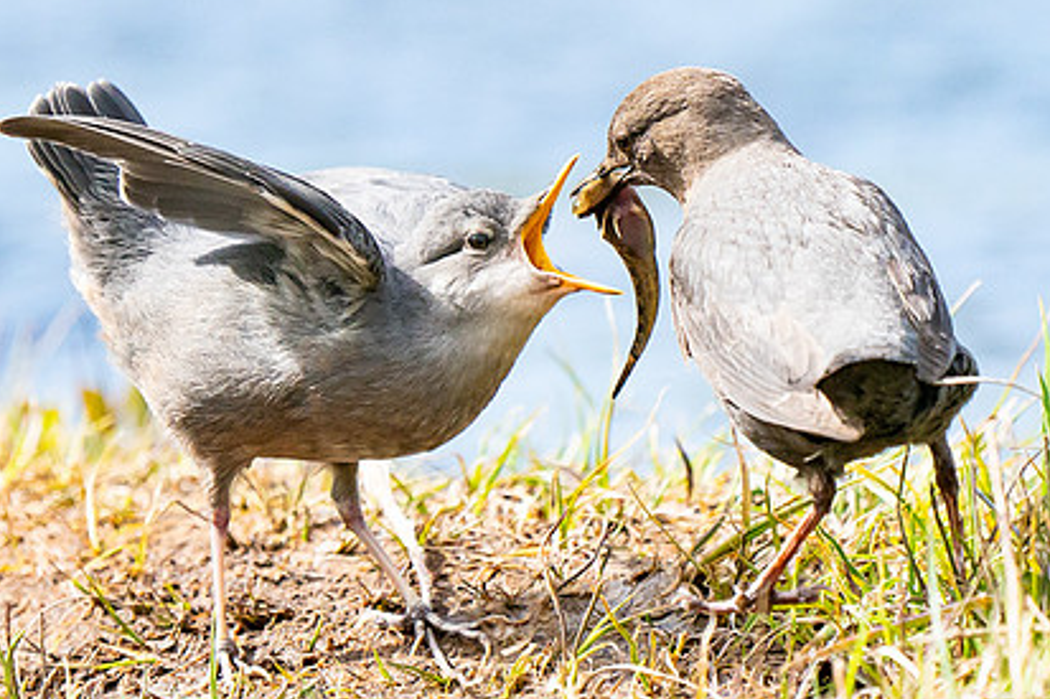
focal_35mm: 1225
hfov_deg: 1.7
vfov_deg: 1.1
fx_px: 35713
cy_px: 237
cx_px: 455
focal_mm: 500
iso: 2500
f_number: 6.3
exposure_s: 1/3200
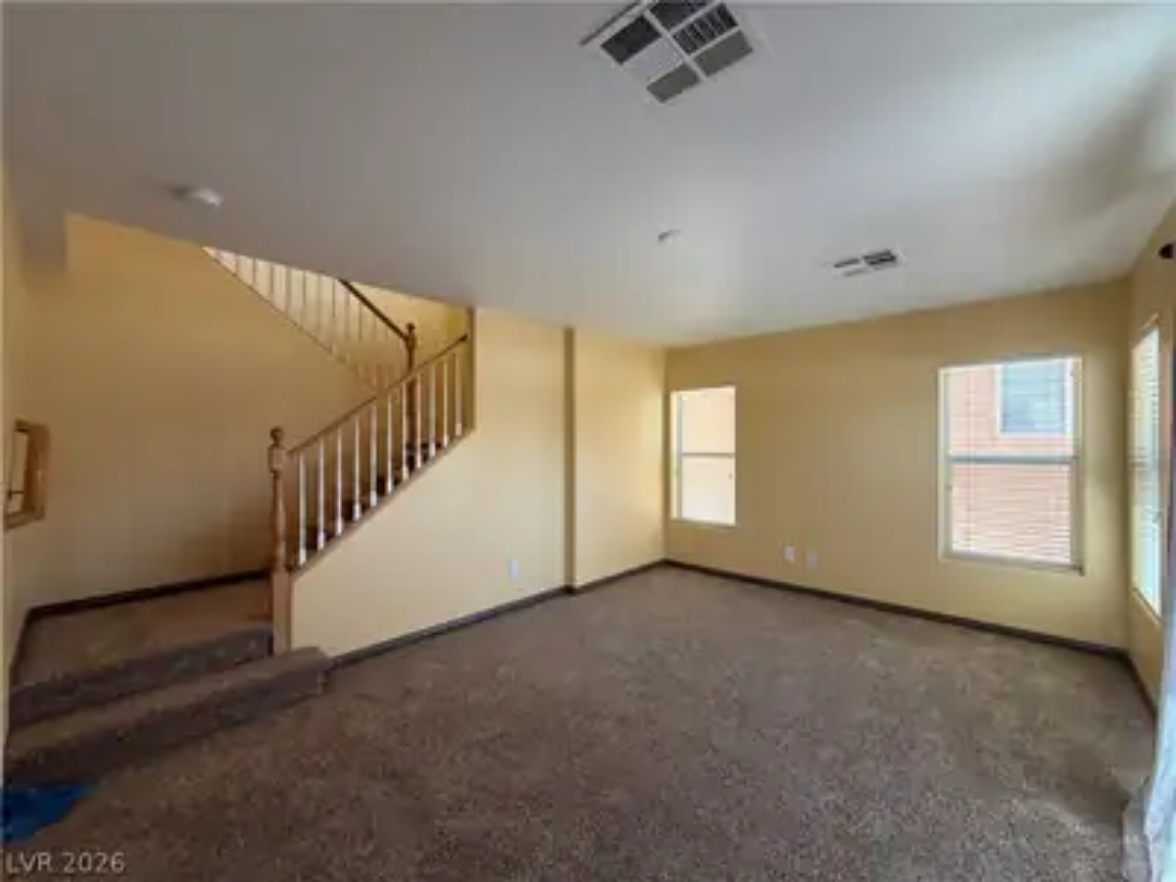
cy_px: 441
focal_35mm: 14
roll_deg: +0.0
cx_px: 588
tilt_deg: -0.2
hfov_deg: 102.1
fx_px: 476
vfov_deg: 85.7
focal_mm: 2.22
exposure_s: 1/120
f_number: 2.2
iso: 200
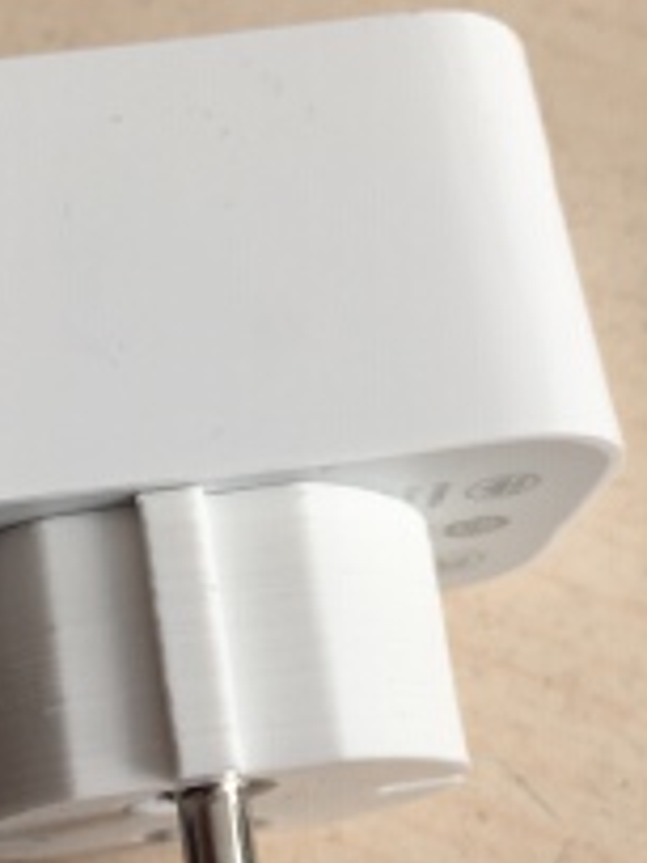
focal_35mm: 57
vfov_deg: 33.5
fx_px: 1420
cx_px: 182
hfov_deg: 25.4
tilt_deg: -77.4
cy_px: 575
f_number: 2.2
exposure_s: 1/50
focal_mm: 4.15
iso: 32
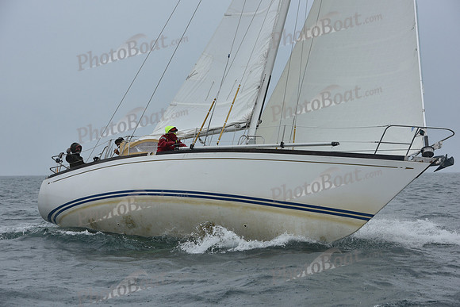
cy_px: 154
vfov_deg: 13.7
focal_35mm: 100
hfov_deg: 20.4
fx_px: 1278
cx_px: 230
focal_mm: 100
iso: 320
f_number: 7.1
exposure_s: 1/1000
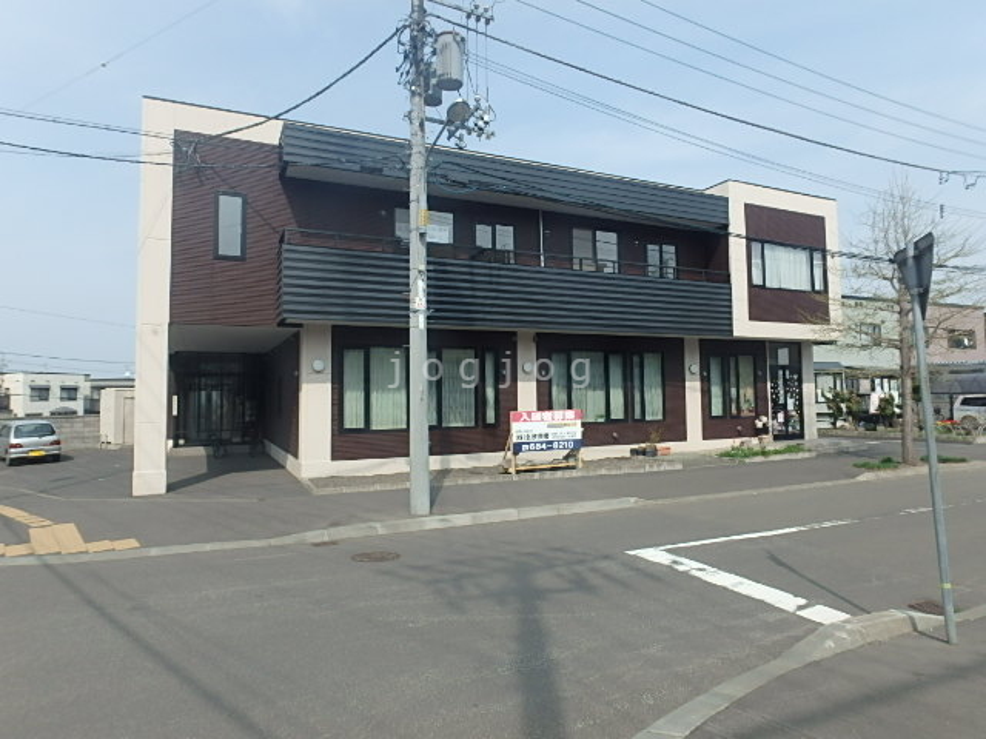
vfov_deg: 63.4
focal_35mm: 21
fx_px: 598
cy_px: 370
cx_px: 493
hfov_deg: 79.0
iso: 125
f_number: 6
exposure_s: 1/400
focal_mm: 3.7
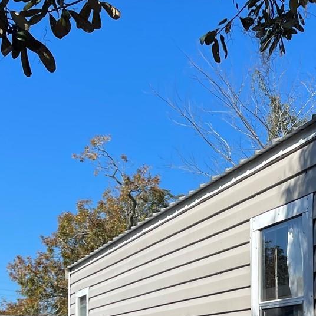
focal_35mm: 66
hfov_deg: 23.6
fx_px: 682
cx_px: 391
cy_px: 318
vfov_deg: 24.8
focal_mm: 5.1
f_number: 1.6
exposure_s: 1/3559
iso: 32
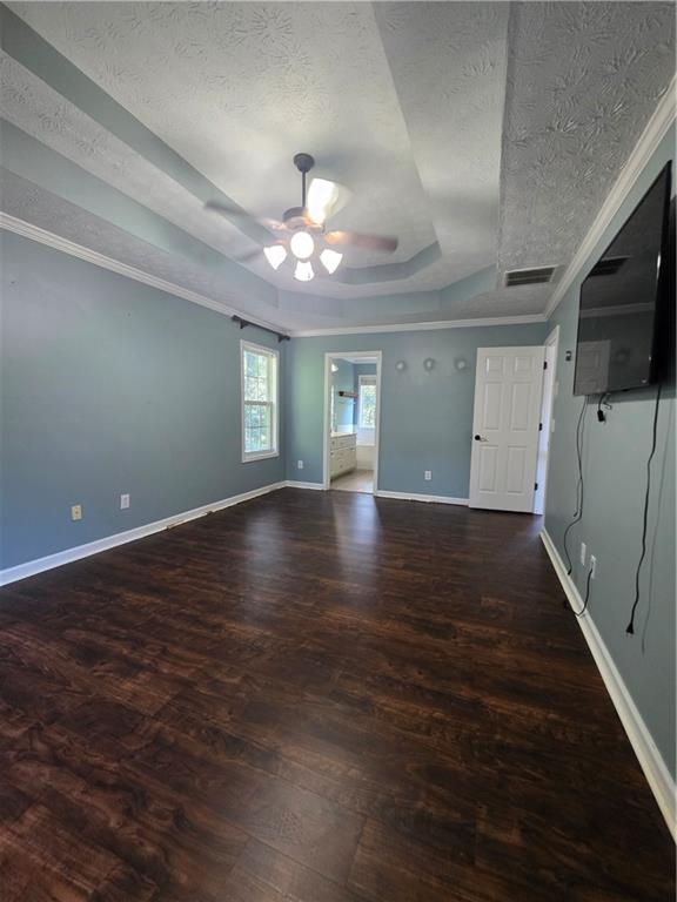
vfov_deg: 106.2
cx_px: 338
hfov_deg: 89.9
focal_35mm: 13
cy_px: 451
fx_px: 339
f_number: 1.9
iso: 500
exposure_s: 1/60
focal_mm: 2.2
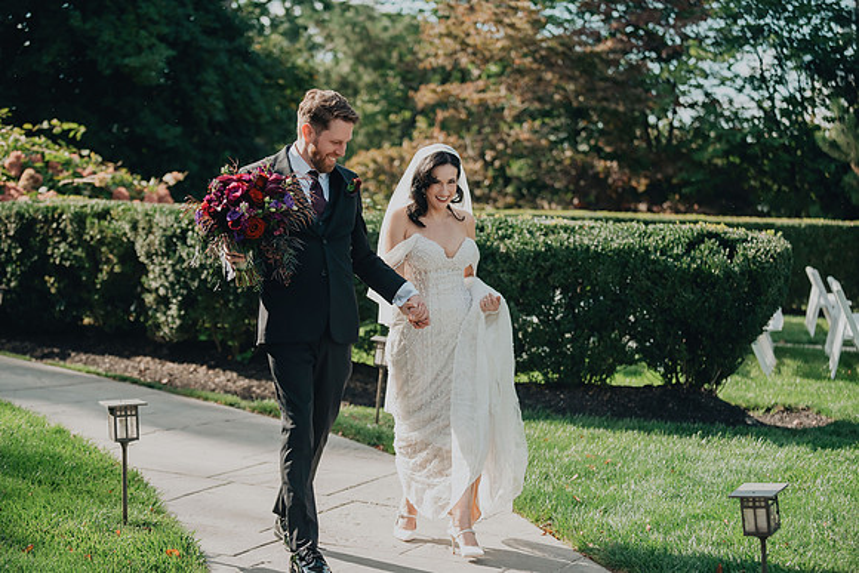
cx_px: 430
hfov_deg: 28.8
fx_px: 1671
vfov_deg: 19.5
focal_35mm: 70
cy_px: 286
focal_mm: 70
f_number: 2.8
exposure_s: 1/4000
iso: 800
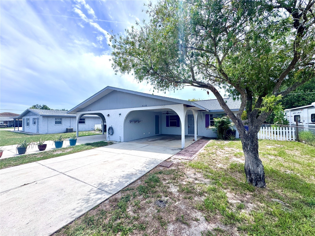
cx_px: 158
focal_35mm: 14
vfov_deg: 85.7
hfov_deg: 102.1
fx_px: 127
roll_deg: +0.2
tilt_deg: +0.6
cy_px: 118
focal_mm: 2.22
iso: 50
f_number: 2.2
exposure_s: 1/2273
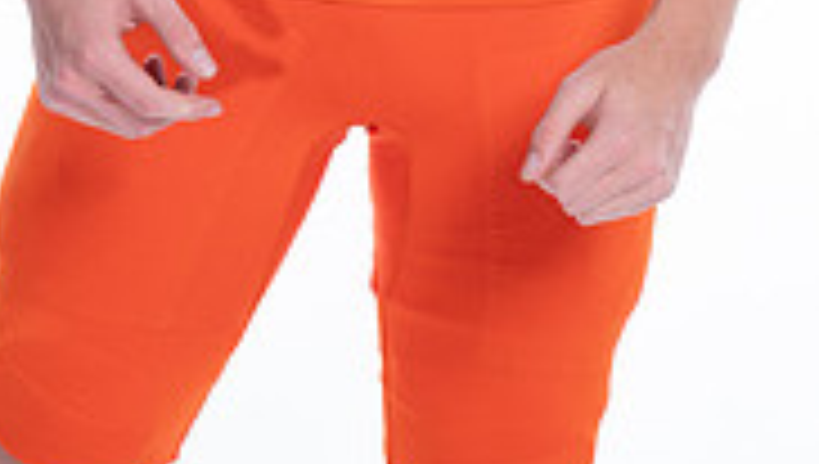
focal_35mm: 181
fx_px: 3936
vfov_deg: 6.5
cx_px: 338
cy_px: -514
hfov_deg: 11.9
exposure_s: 1/250
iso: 400
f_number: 5.6
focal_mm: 70
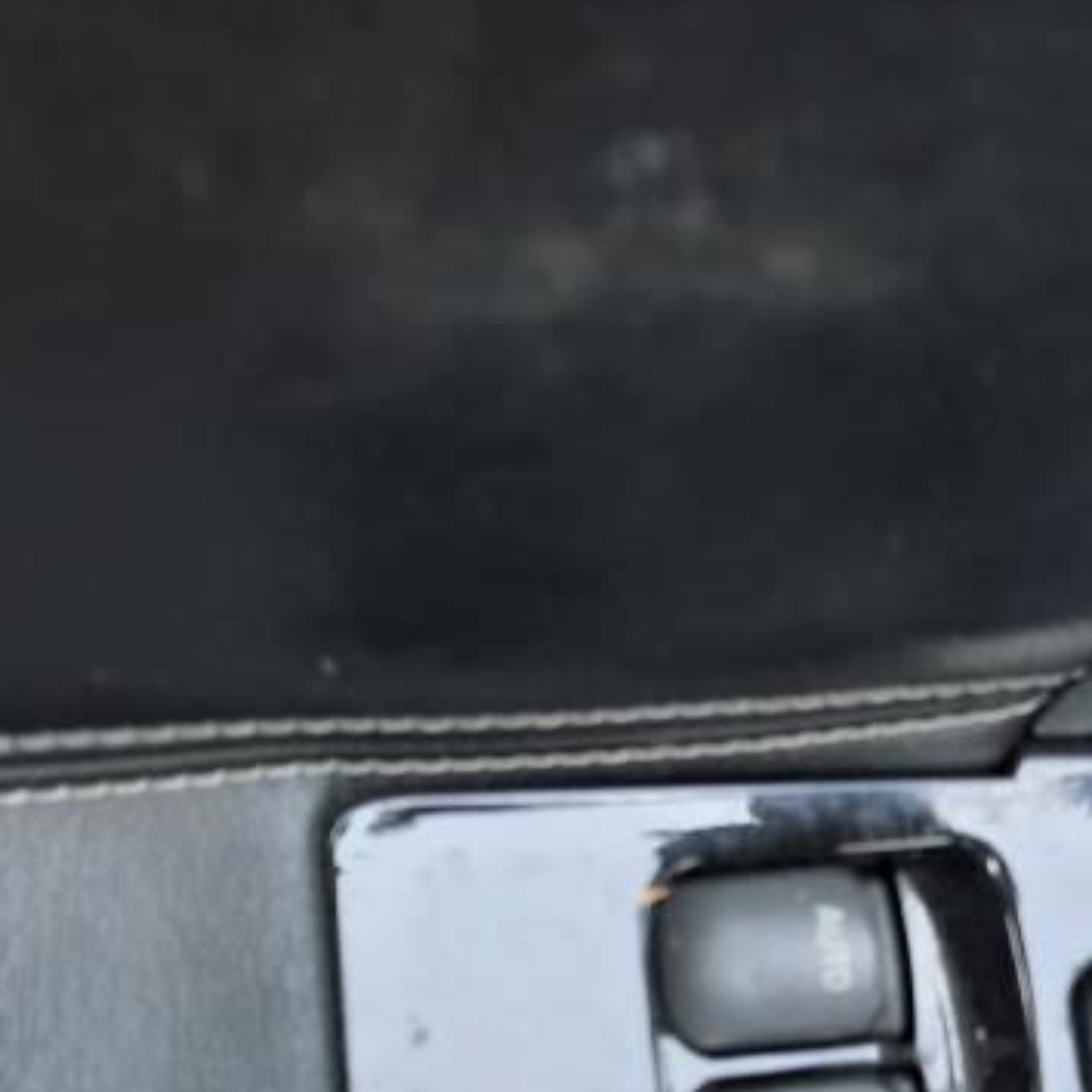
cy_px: 904
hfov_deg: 33.6
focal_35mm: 50
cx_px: 774
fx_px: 1785
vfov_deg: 32.9
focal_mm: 4.6
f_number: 2
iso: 40
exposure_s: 1/60
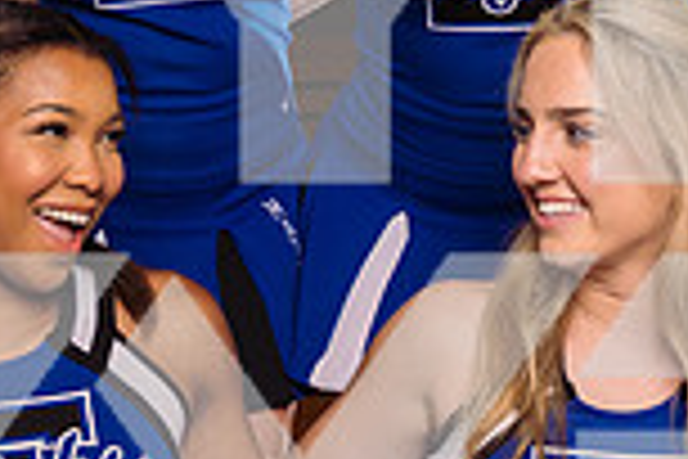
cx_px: 504
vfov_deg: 14.7
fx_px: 1739
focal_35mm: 91
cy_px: -52
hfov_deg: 22.2
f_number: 8
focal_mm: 24
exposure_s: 1/250
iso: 250
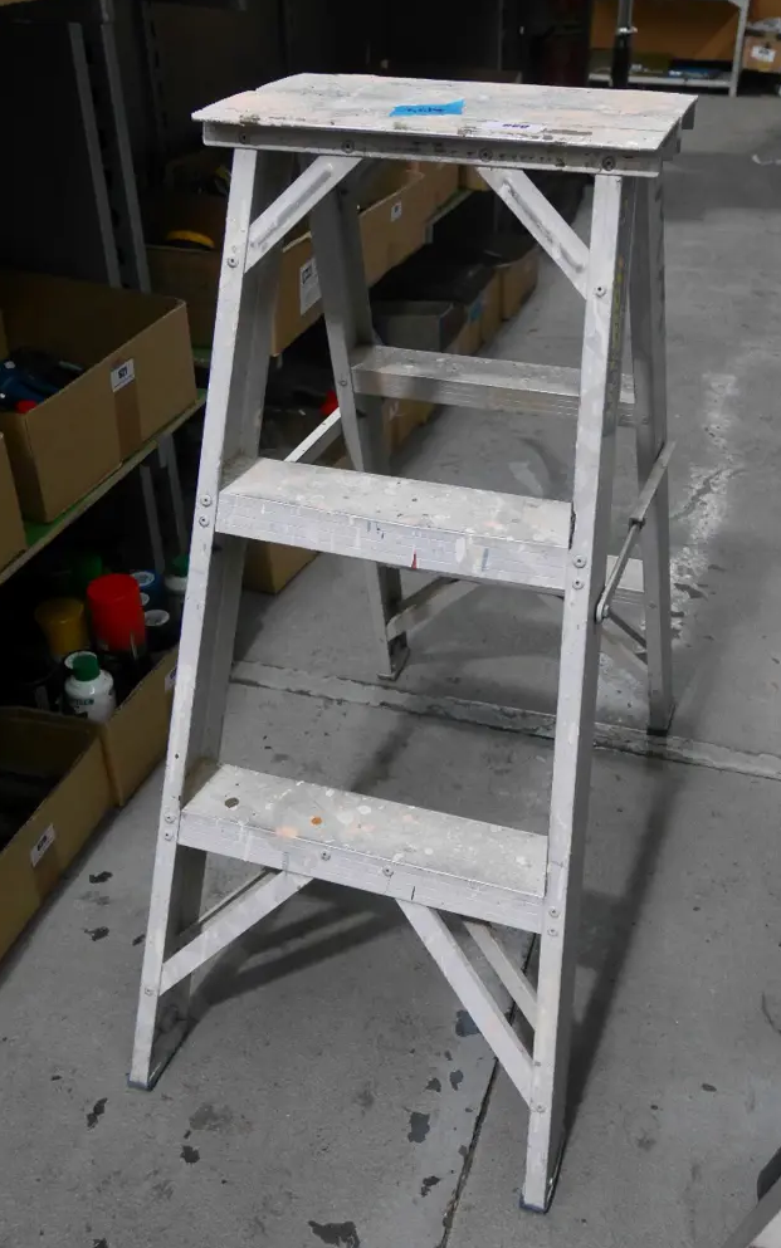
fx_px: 1191
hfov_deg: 36.2
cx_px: 457
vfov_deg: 55.3
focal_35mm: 35
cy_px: 620
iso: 3200
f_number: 4
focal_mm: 16
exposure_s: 1/100
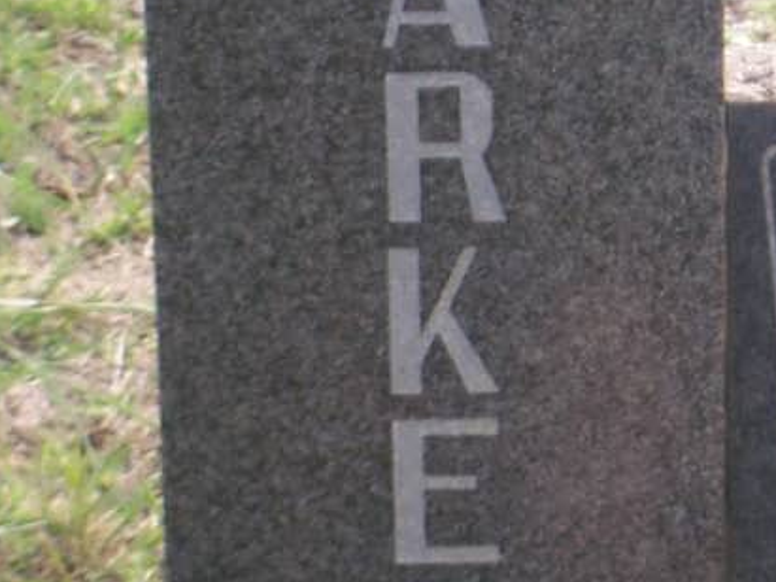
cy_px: 380
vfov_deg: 5.6
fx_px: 5961
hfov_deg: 7.4
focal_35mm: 266
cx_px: 963
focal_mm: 15.2
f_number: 4.3
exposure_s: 1/100
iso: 64
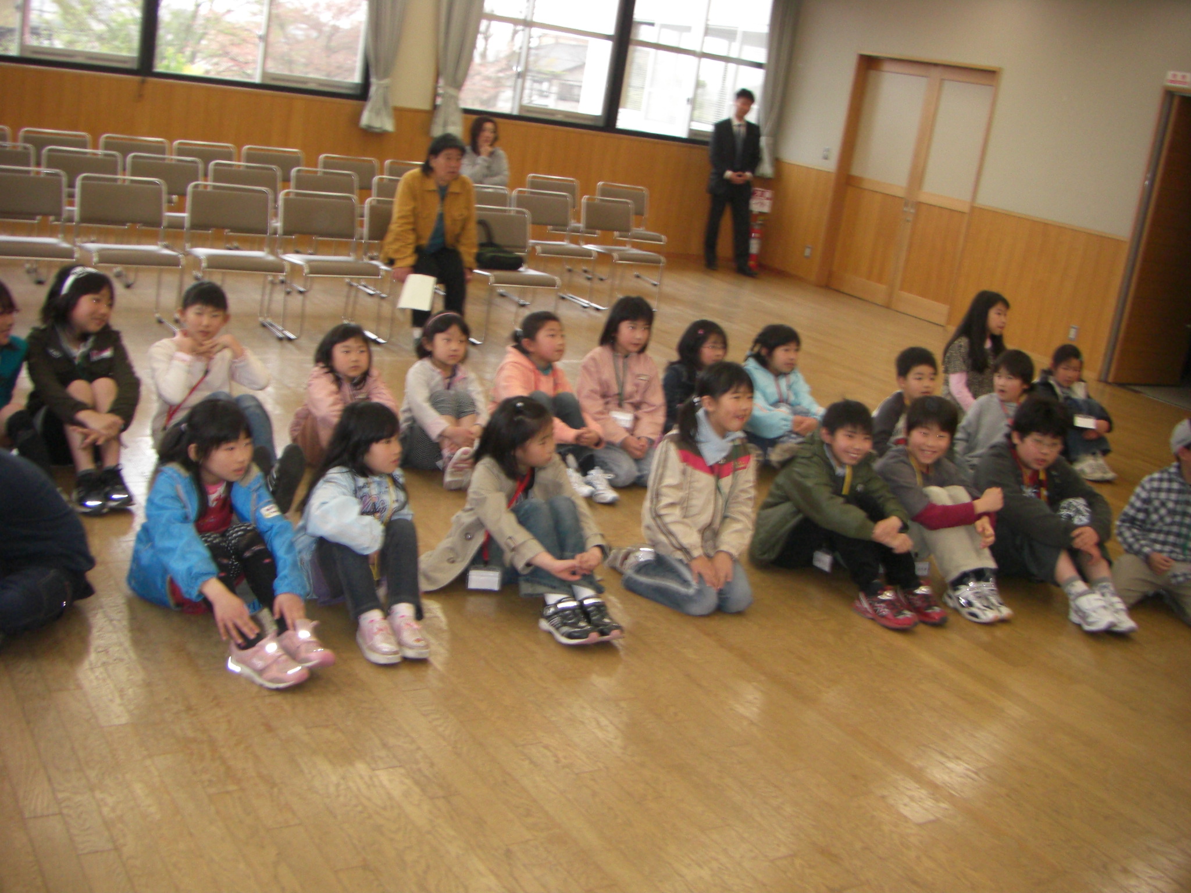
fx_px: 1307
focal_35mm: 38
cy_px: 446
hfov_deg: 49.0
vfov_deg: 37.7
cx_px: 596
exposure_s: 1/60
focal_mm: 6.3
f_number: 3.4
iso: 200
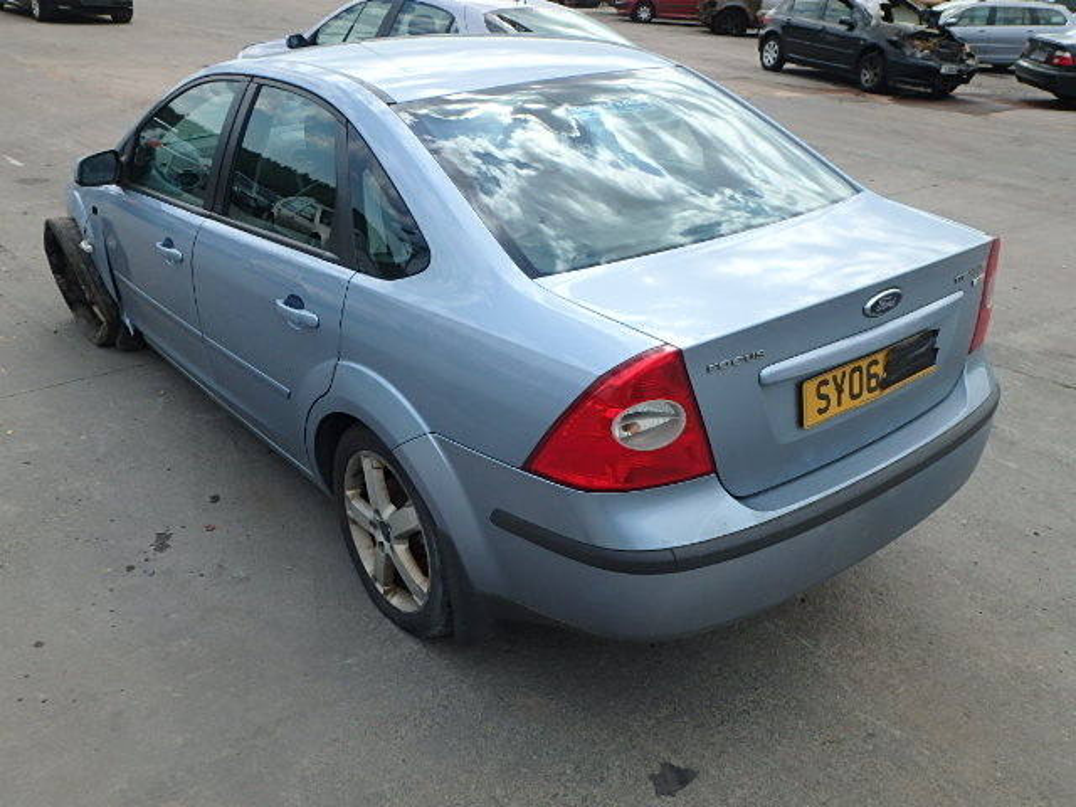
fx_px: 964
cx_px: 538
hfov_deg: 58.4
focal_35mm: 31
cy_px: 404
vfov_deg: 45.4
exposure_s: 1/400
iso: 125
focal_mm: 5.6
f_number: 4.7
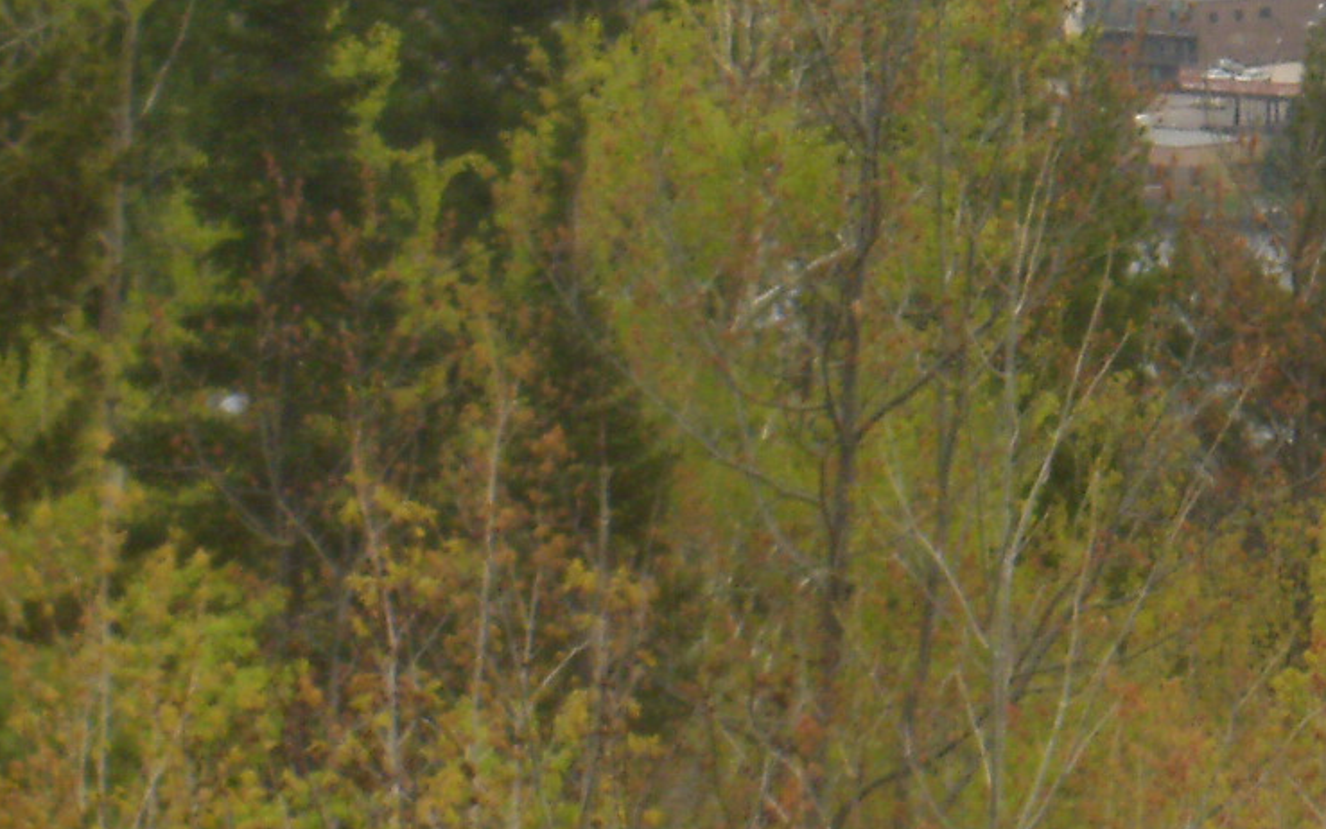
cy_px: -404
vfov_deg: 3.6
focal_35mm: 367
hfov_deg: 5.7
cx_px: 1821
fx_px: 13264
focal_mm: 17.4
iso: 100
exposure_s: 1/160
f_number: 7.9
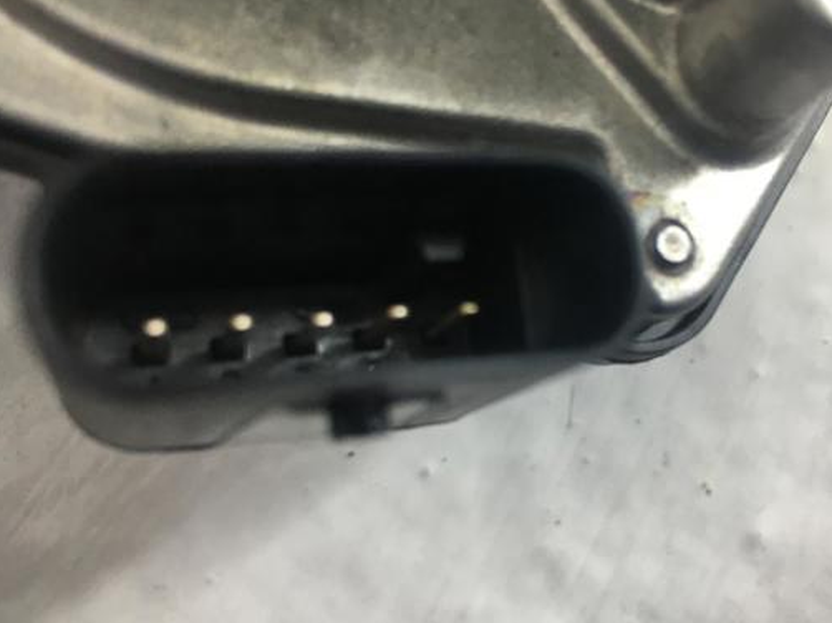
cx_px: 520
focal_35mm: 37
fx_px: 889
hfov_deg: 49.7
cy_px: 331
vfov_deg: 38.6
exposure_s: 1/33
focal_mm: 4.15
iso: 64
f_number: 2.2
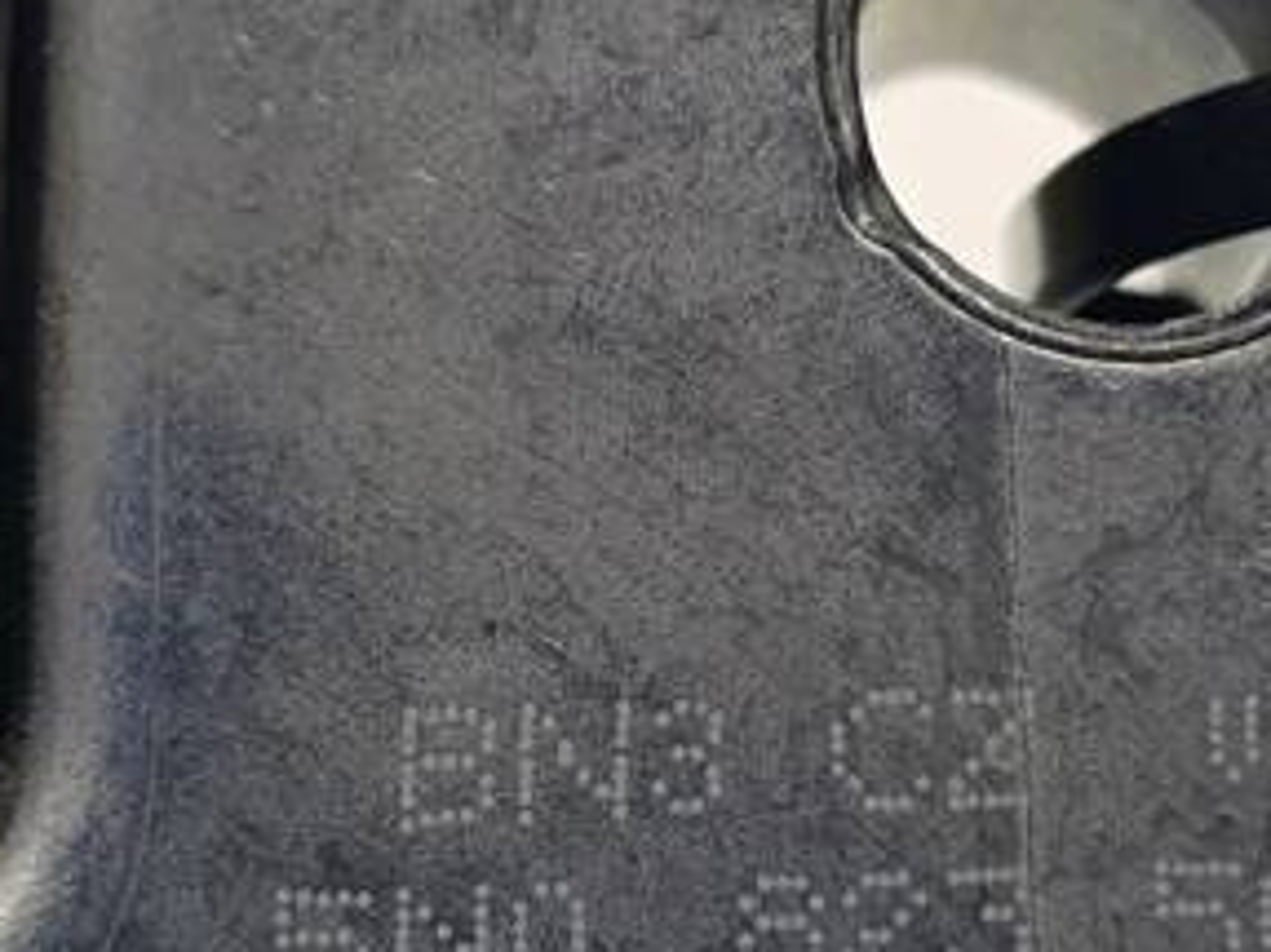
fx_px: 2129
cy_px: 635
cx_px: 779
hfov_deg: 33.1
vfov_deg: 25.1
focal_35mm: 58
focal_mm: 4.2
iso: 40
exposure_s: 1/260
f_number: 1.7
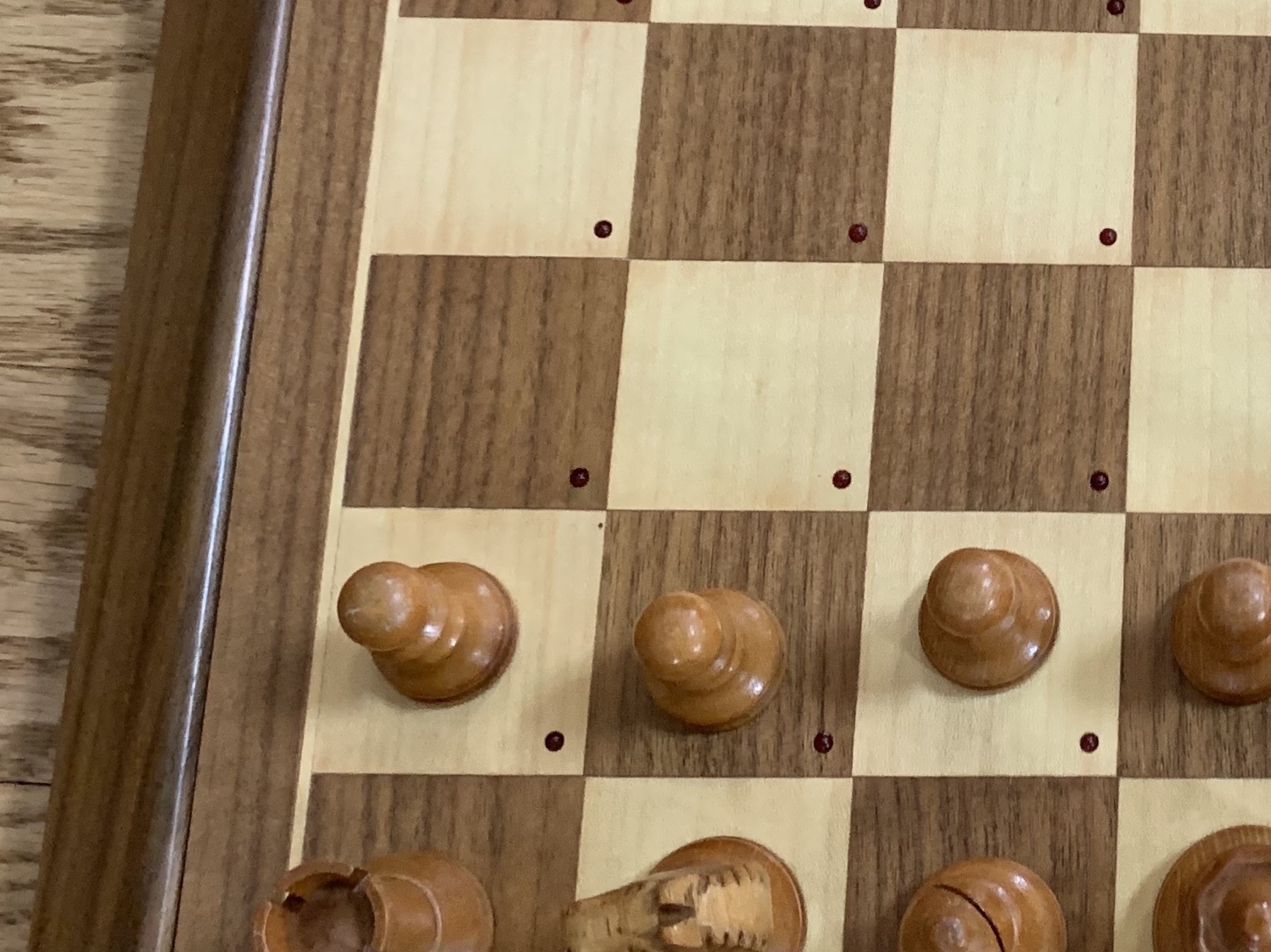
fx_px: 2570
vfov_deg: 20.8
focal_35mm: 70
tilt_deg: -72.1
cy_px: 194
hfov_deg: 25.9
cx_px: 1354
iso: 250
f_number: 1.8
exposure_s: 1/60
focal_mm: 4.25
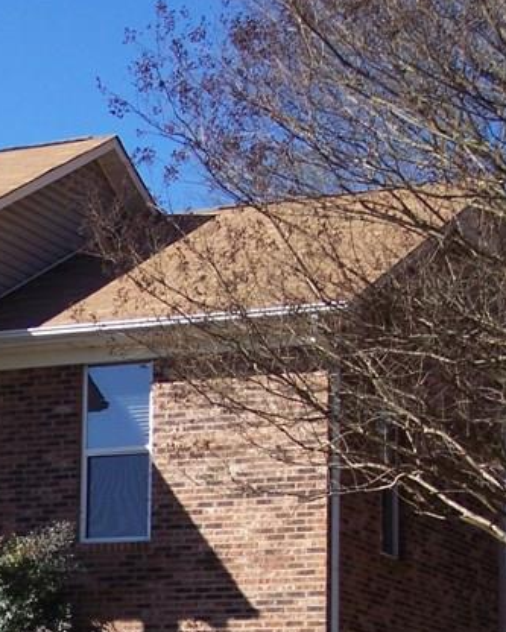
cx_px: -191
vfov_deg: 15.3
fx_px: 2339
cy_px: 530
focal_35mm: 125
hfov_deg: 11.9
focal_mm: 10.7
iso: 100
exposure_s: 1/750
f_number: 4
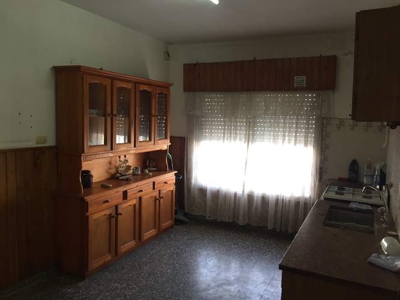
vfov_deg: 48.3
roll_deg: -2.1
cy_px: 150
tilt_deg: -6.9
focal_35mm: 29
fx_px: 335
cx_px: 200
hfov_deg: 61.6
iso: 100
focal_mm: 4.15
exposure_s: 1/33
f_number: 2.2
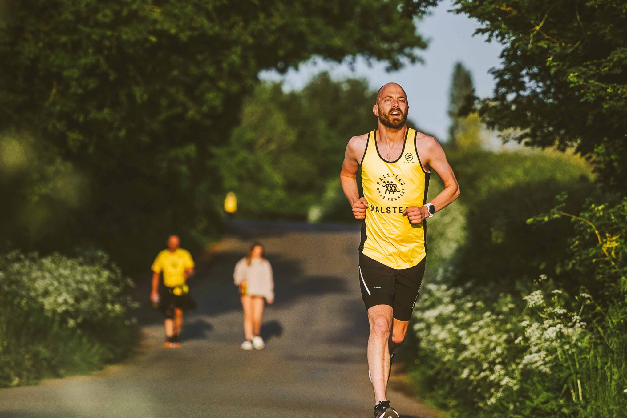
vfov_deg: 5.4
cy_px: 182
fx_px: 4424
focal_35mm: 254
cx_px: 386
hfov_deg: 8.1
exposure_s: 1/6400
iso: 500
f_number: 2.8
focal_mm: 135
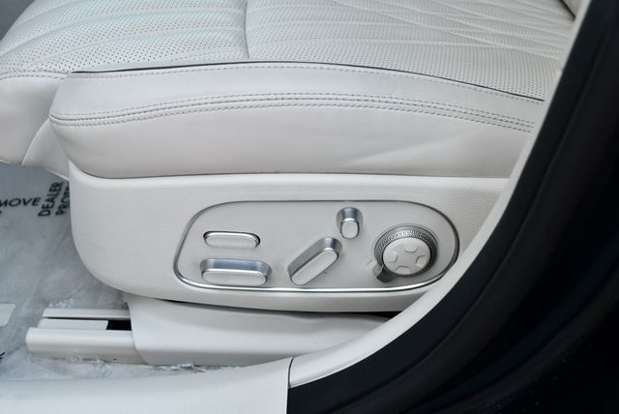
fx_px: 688
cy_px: 207
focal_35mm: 40
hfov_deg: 48.4
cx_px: 310
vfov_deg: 33.5
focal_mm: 20
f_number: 4.5
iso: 400
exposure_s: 1/250
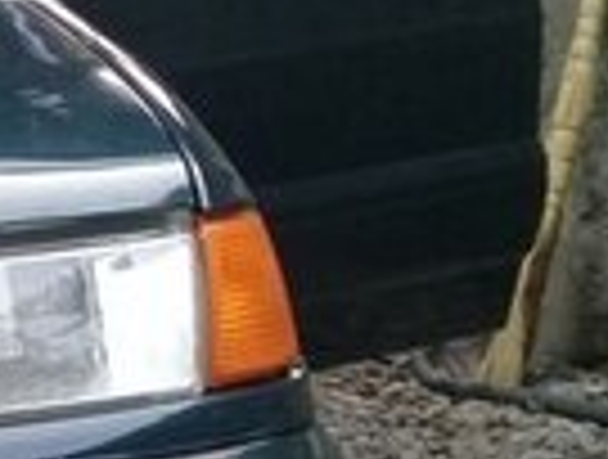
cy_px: 376
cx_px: -824
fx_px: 2659
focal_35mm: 151
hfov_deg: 11.1
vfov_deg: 9.8
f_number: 2.2
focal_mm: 3.3
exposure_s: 1/50
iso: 64
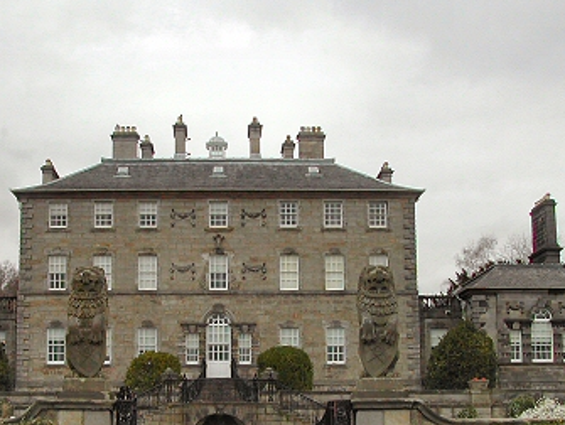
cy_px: 310
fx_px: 948
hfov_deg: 33.1
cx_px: 219
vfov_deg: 25.0
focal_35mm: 58
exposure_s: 1/131
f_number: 7.6
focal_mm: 8
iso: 100
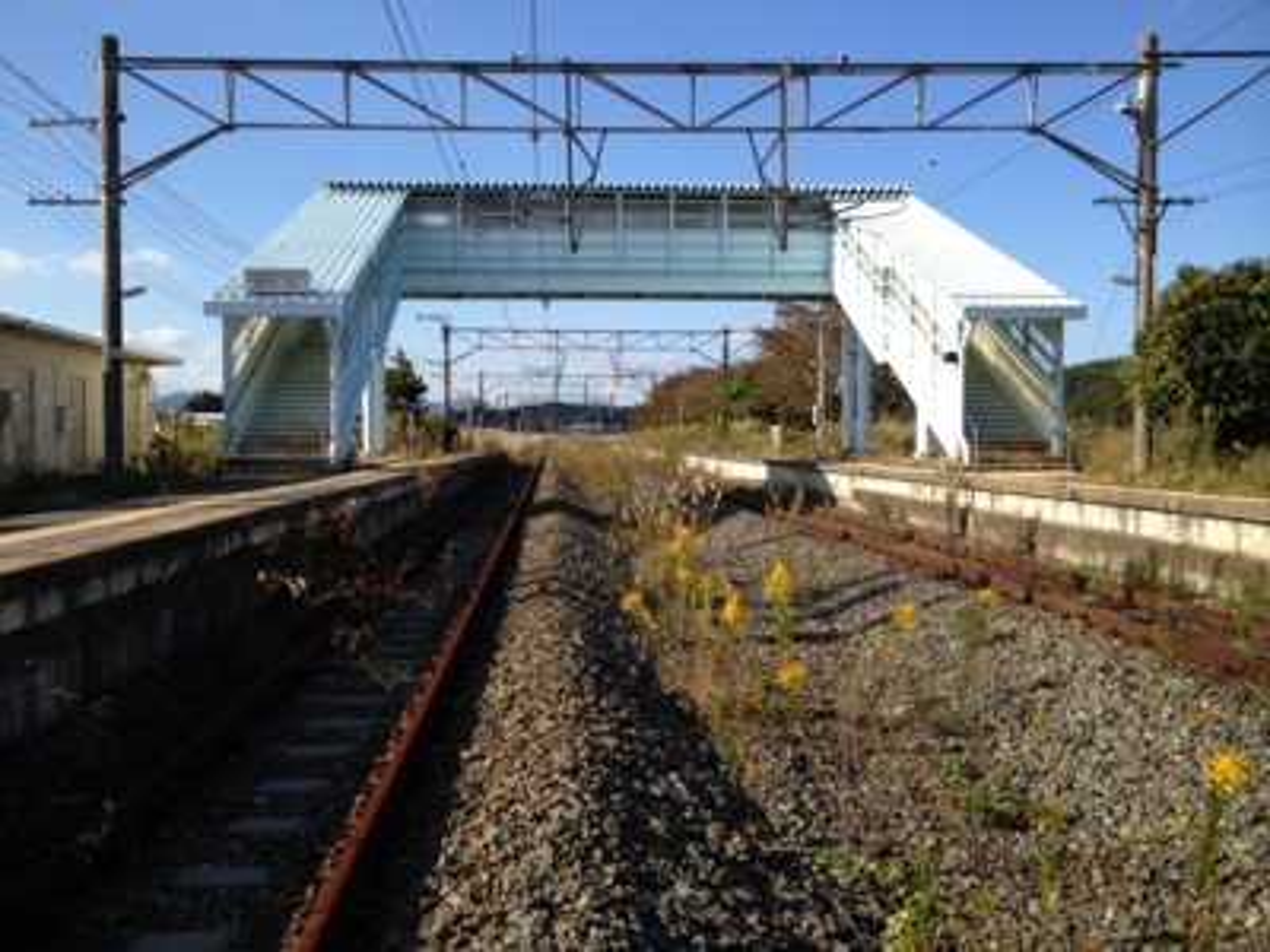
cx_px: 635
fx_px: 1284
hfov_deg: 52.6
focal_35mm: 35
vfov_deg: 40.7
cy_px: 476
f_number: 2.4
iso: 50
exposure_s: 1/1104
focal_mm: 4.28
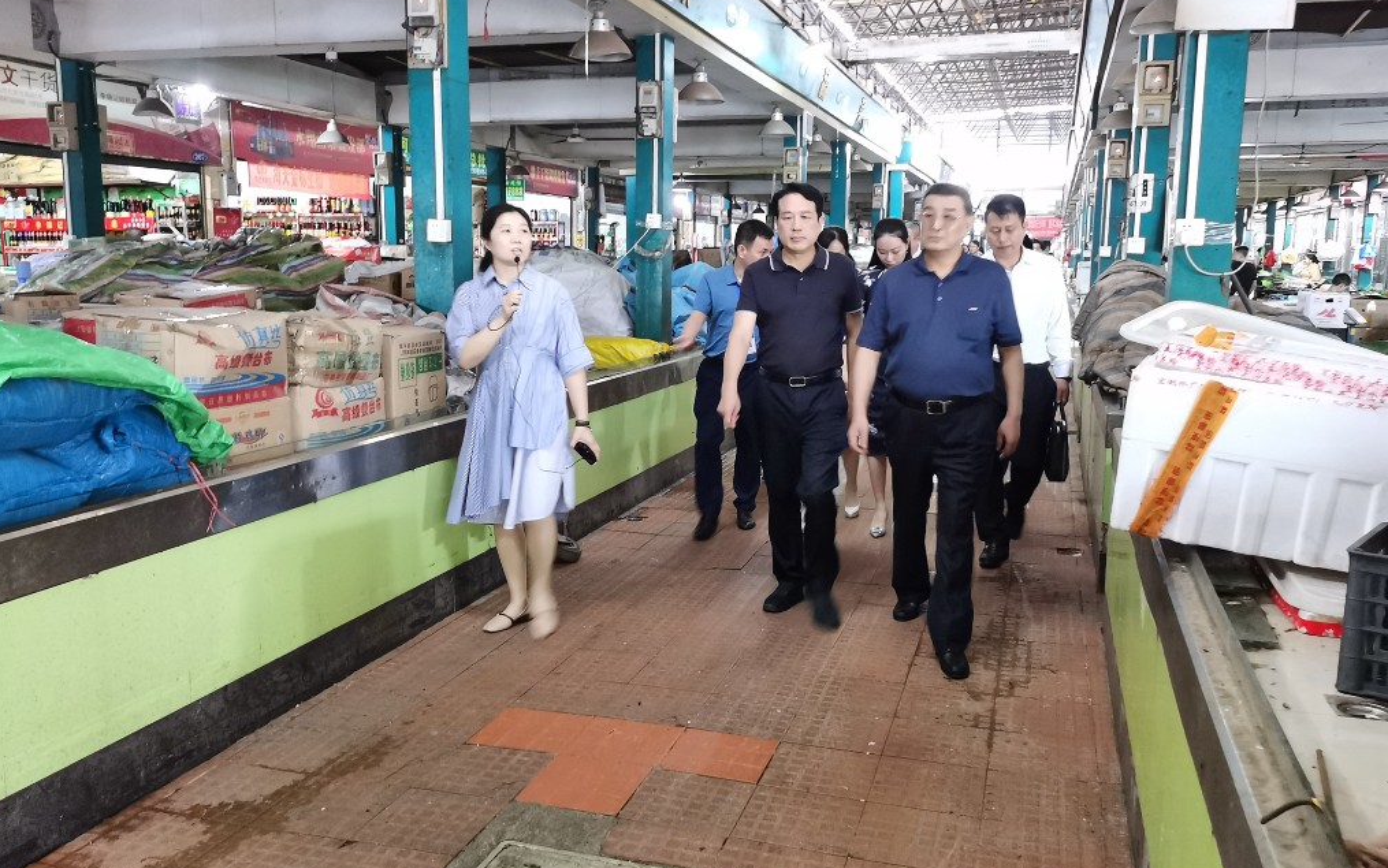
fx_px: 1173
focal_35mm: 31
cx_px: 691
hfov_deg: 61.2
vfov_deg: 40.6
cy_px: 450
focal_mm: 5.58
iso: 800
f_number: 1.8
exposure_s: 1/25
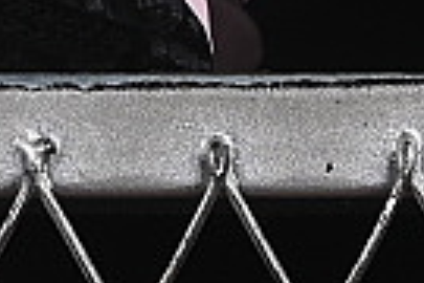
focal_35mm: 598
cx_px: -487
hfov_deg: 3.4
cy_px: -638
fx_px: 7043
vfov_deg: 2.3
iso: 160
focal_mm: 50
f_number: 8
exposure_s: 1/80
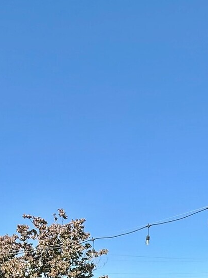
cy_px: 323
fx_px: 296
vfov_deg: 38.8
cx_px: 142
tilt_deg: +0.6
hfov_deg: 38.2
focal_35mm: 37
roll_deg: +1.9
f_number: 2.2
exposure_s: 1/1901
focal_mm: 2.22
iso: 50
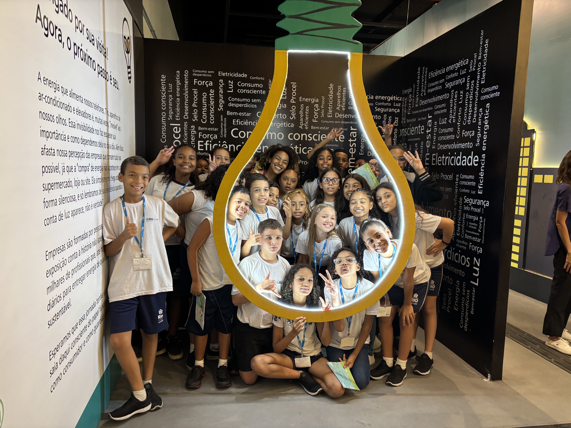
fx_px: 429
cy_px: 214
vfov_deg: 53.1
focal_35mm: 26
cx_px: 286
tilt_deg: -6.4
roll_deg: -1.0
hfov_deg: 67.3
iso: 160
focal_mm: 5.96
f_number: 1.6
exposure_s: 1/60
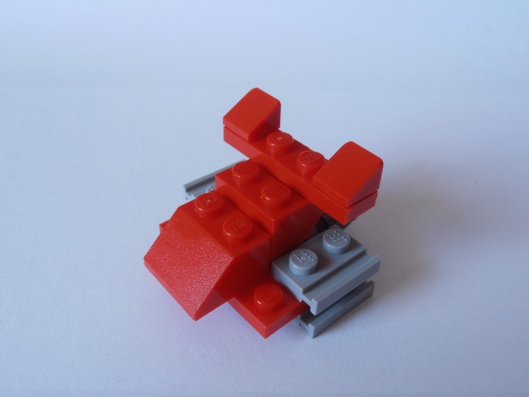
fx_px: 565
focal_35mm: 37
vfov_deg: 38.7
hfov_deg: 50.1
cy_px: 198
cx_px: 264
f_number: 3.9
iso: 125
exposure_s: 1/30
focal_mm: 6.61
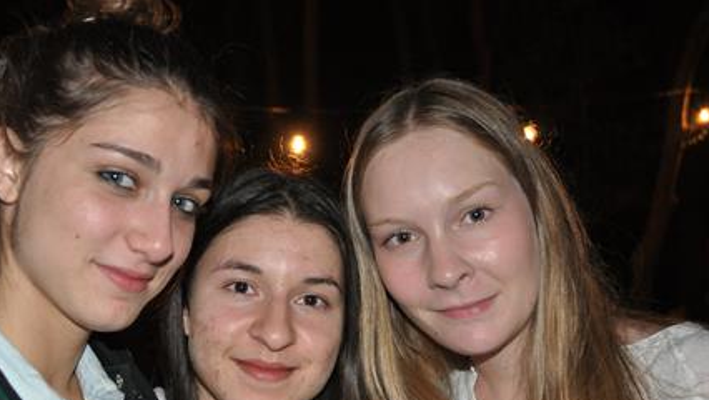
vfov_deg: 21.9
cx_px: 291
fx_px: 1028
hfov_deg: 37.9
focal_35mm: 55
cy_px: 276
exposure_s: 1/60
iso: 800
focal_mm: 27
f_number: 3.8
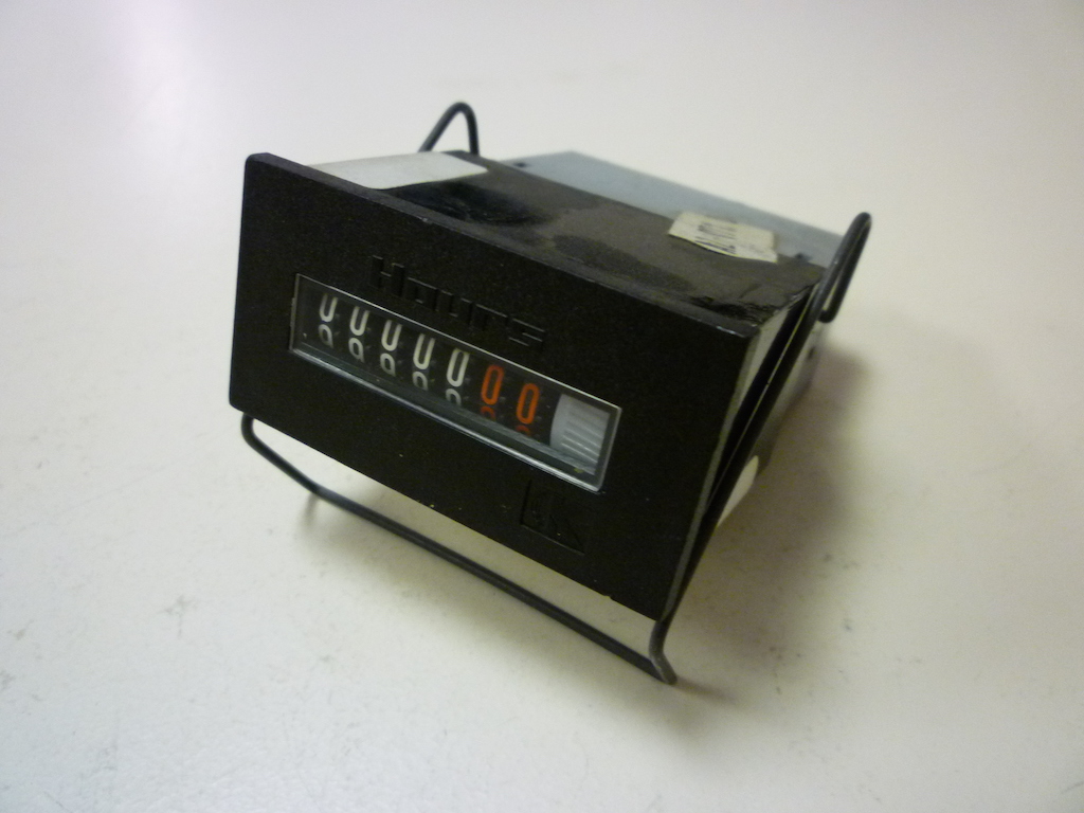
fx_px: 908
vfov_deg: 48.2
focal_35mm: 29
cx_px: 542
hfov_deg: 61.7
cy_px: 406
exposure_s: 1/20
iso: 400
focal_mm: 5.2
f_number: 3.3
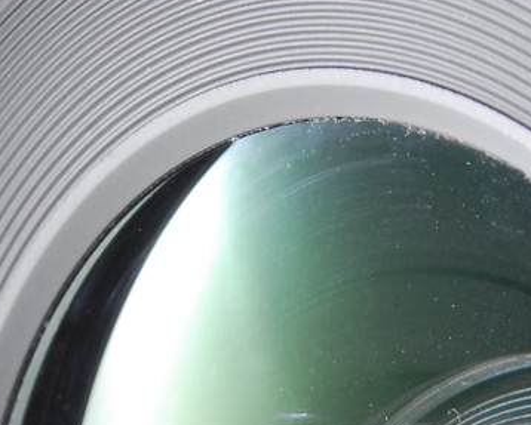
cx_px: 498
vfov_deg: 4.4
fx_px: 5444
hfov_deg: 5.6
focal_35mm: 346
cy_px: 753
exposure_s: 1/100
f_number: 16
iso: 500
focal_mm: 55
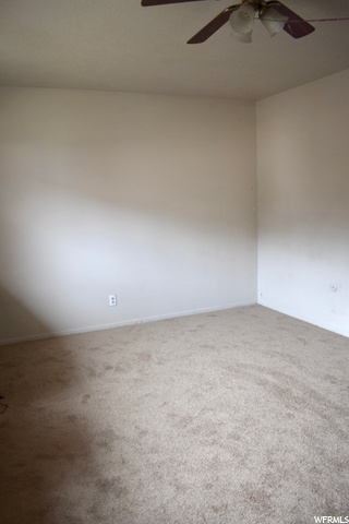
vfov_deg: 67.4
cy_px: 262
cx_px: 174
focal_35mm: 27
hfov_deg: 47.9
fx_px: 393
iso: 360
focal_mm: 18
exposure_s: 1/125
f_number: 3.5
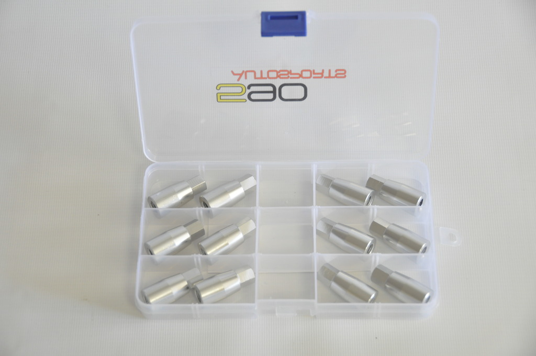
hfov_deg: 24.6
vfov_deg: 16.5
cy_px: 178
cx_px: 268
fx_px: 1227
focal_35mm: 82
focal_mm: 55
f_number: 5
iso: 800
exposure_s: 1/40
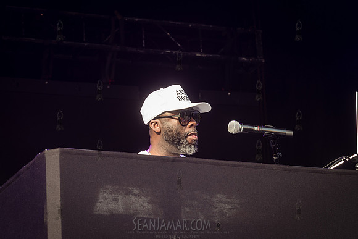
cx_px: 179
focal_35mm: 149
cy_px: 120
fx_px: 1478
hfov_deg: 13.8
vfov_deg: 9.2
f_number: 10
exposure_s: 1/160
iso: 500
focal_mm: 120
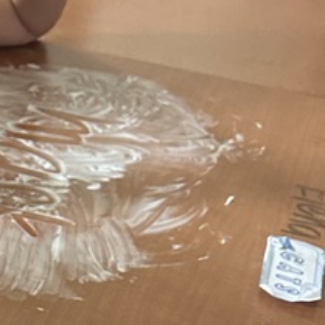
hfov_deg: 15.0
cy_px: 323
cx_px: -225
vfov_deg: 16.4
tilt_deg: -33.0
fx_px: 1105
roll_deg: -3.6
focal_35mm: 104
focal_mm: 6.86
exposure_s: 1/40
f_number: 1.78
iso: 640
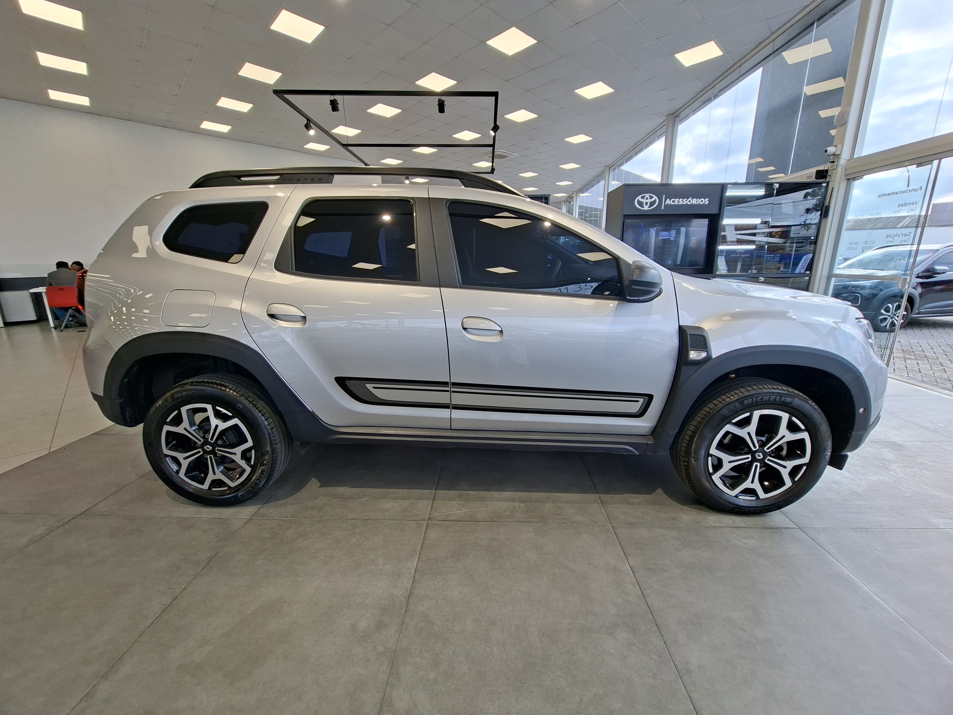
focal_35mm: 13
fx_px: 358
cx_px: 476
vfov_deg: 89.9
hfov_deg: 106.2
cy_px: 358
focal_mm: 1.74
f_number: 2.2
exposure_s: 1/128
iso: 40
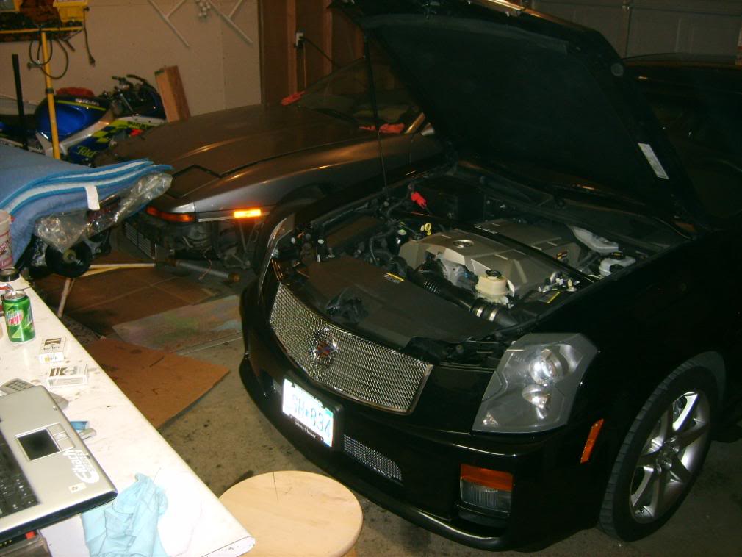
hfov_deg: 52.6
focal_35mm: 35
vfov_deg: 40.7
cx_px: 371
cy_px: 278
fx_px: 750
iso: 150
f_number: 2.8
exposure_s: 1/30
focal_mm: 5.8
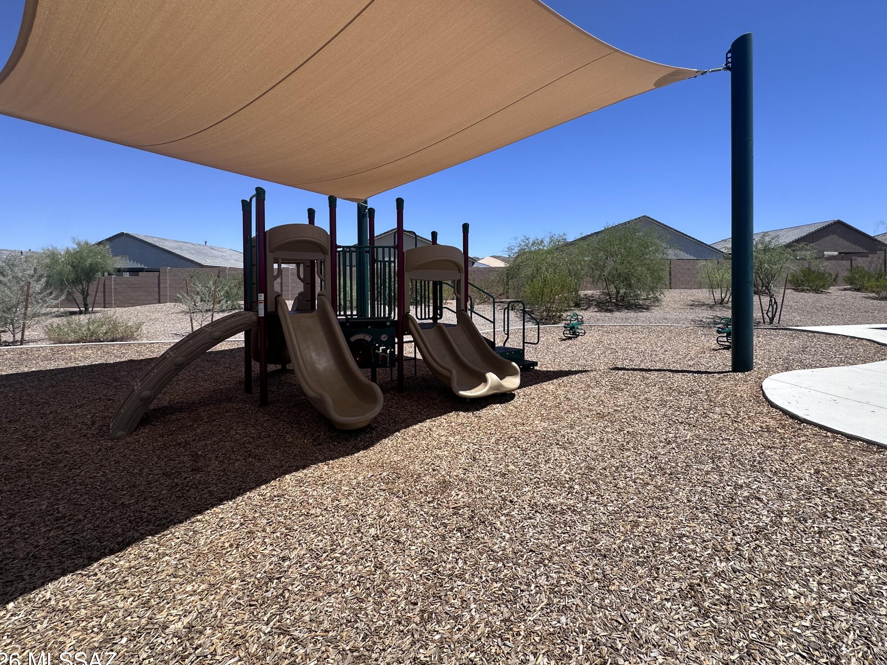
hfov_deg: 90.7
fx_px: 436
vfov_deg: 74.5
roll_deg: +0.4
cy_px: 294
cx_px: 490
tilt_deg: -0.5
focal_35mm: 17
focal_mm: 2.22
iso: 50
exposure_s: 1/1715
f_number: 2.2
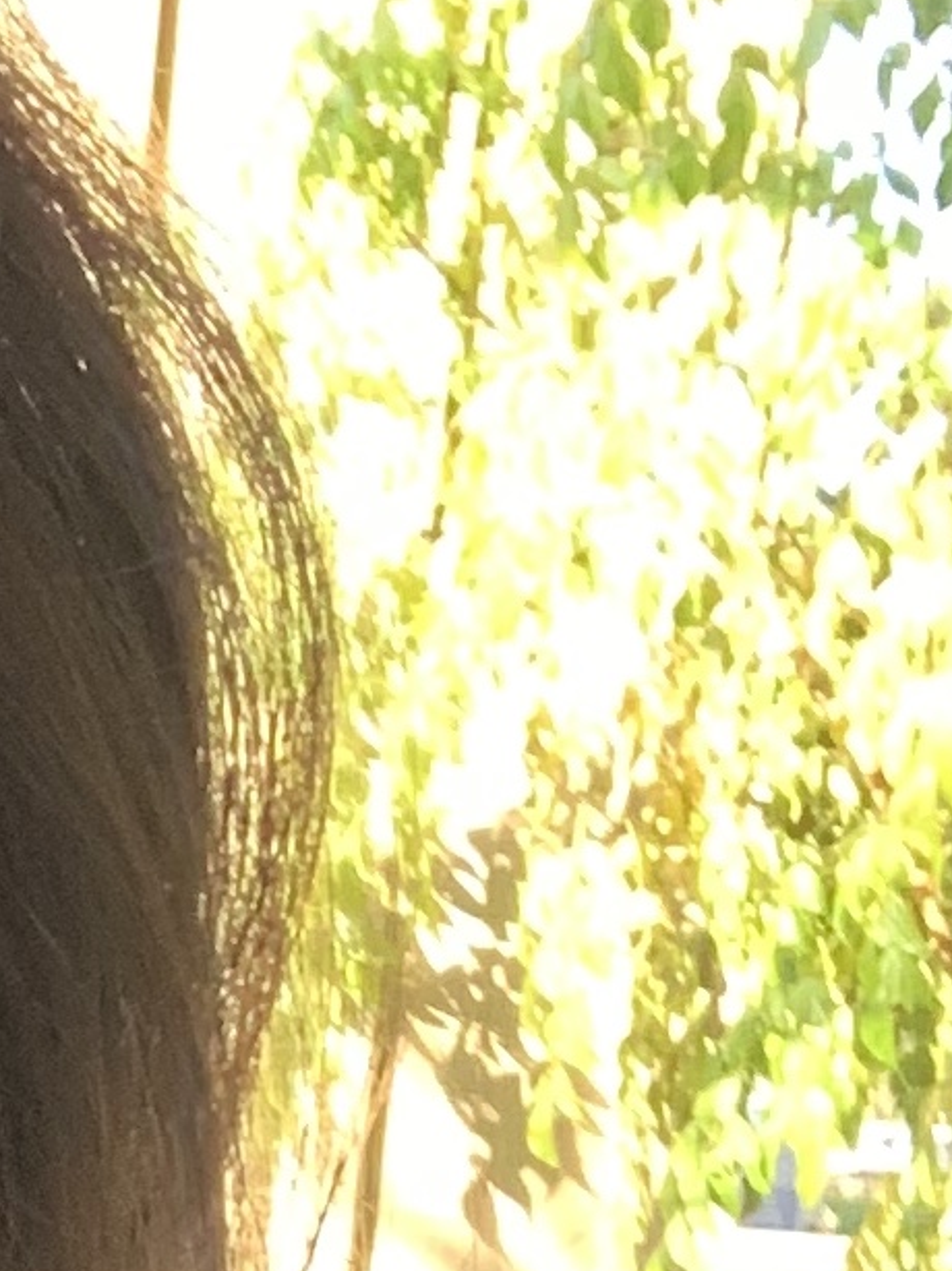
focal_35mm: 161
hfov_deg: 8.5
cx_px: -1180
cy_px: 2147
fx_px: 5908
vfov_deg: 11.5
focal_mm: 2.87
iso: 64
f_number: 2.2
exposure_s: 1/64
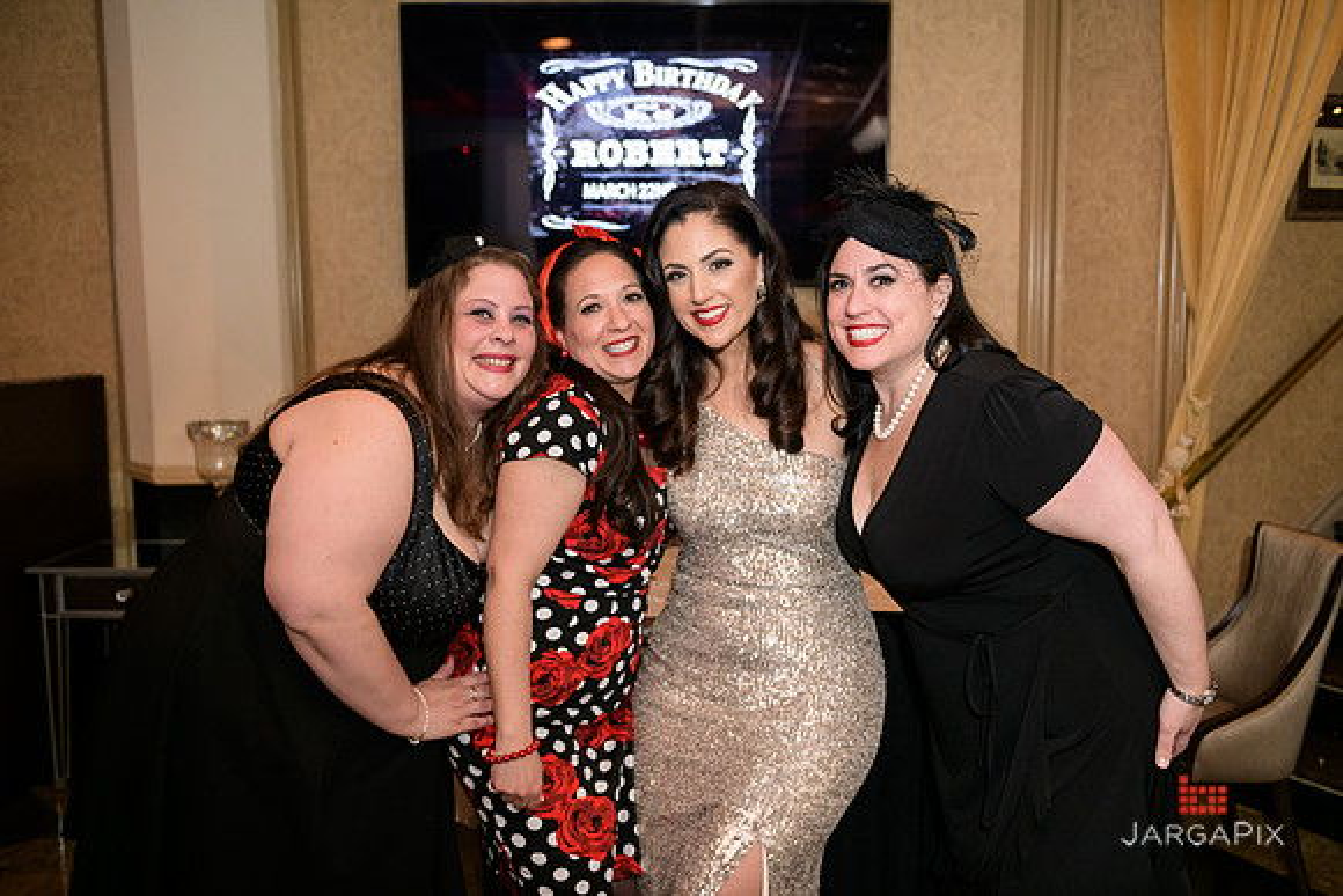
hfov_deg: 58.7
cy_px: 448
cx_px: 672
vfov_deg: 41.1
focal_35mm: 32
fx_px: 1194
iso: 1600
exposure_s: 1/125
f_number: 3.2
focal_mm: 32
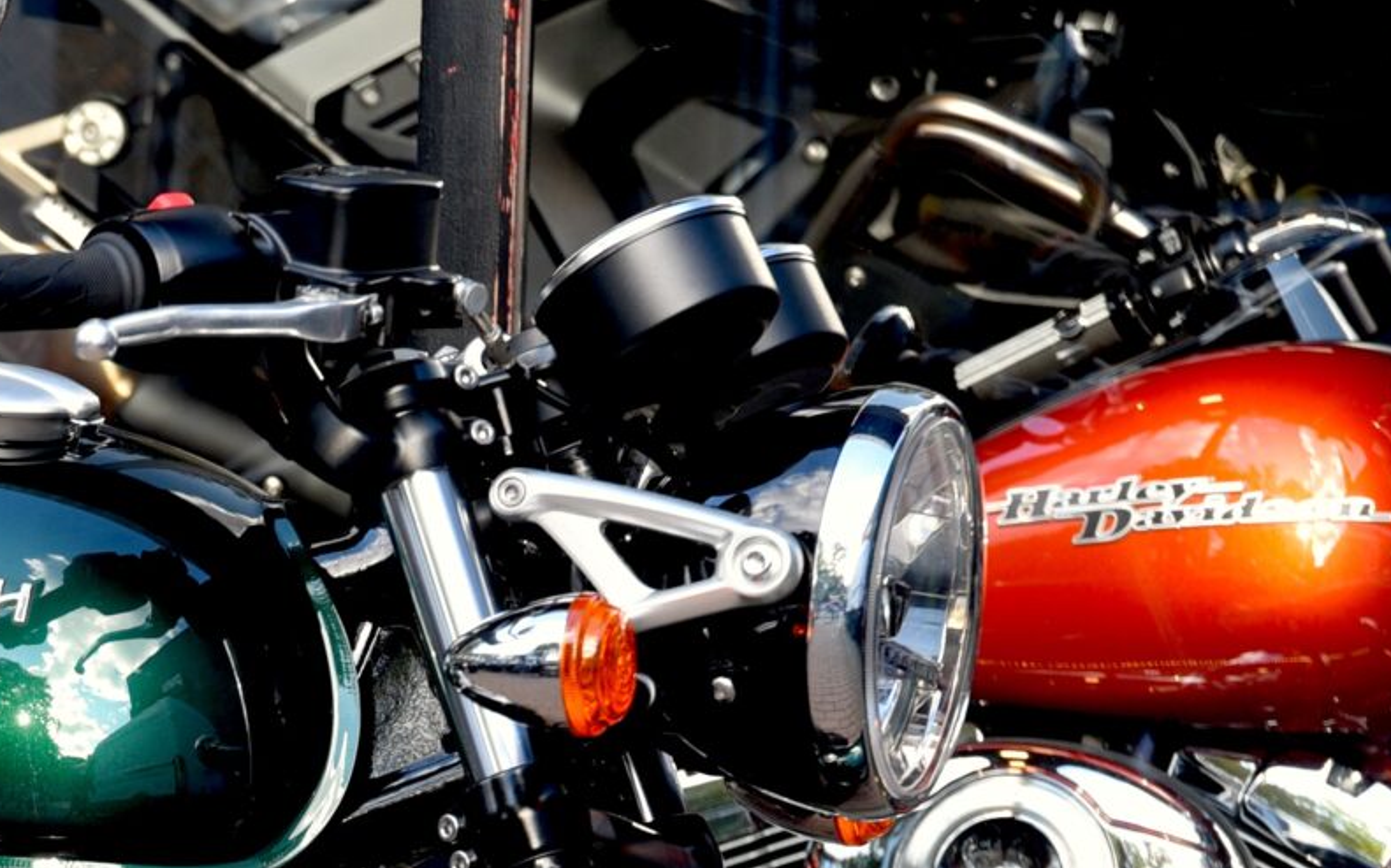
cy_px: 1161
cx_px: -280
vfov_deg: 5.6
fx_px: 8755
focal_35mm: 231
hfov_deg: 9.0
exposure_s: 1/100
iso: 200
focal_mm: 70
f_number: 5
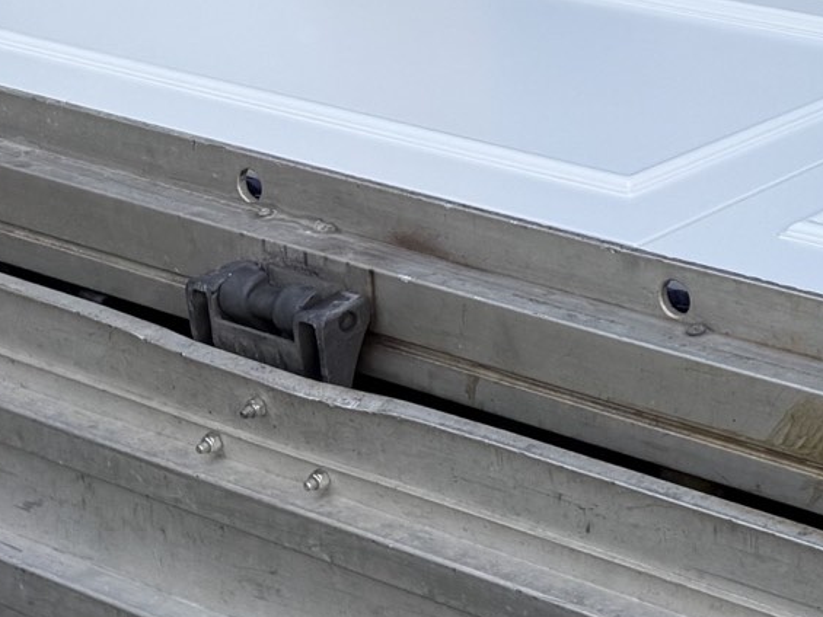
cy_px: -170
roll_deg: -2.2
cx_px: 1365
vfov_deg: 16.5
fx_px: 2021
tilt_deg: -8.6
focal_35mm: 85
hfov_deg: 19.0
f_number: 1.78
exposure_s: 1/780
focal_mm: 6.76
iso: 80
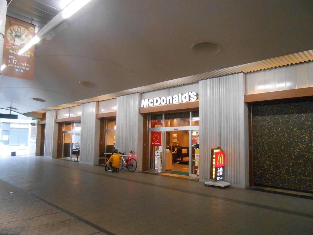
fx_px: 235
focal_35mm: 26
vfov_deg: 53.1
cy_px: 118
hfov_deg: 67.3
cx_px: 156
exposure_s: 1/50
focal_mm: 4.6
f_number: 3.5
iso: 800
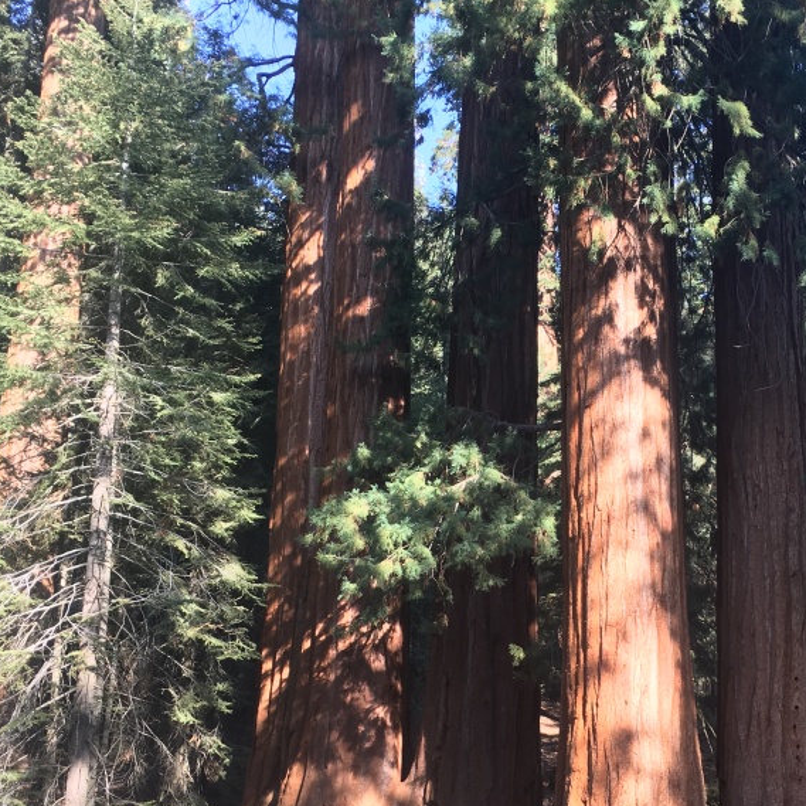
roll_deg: +0.5
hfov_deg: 34.9
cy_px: 479
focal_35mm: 48
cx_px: 558
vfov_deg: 35.2
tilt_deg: +17.8
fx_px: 1264
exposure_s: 1/120
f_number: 2.2
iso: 25
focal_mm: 4.15
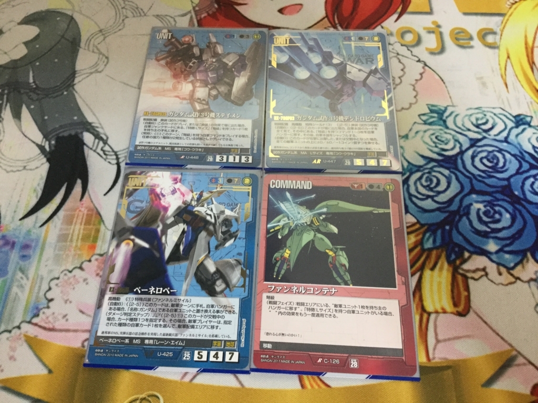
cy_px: 202
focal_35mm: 31
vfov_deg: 45.4
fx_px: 482
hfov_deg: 58.4
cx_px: 269
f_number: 2.4
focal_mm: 3.3
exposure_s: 1/30
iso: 125
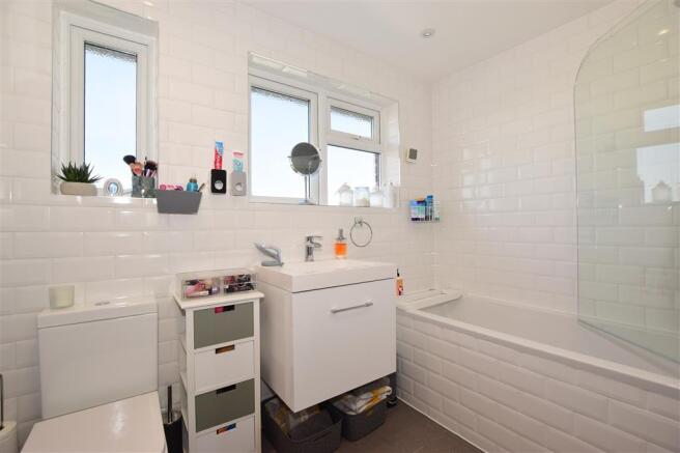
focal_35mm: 15
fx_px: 283
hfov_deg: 100.4
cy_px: 226
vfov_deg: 77.3
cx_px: 340
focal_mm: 10
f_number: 13
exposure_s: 1/200
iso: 400
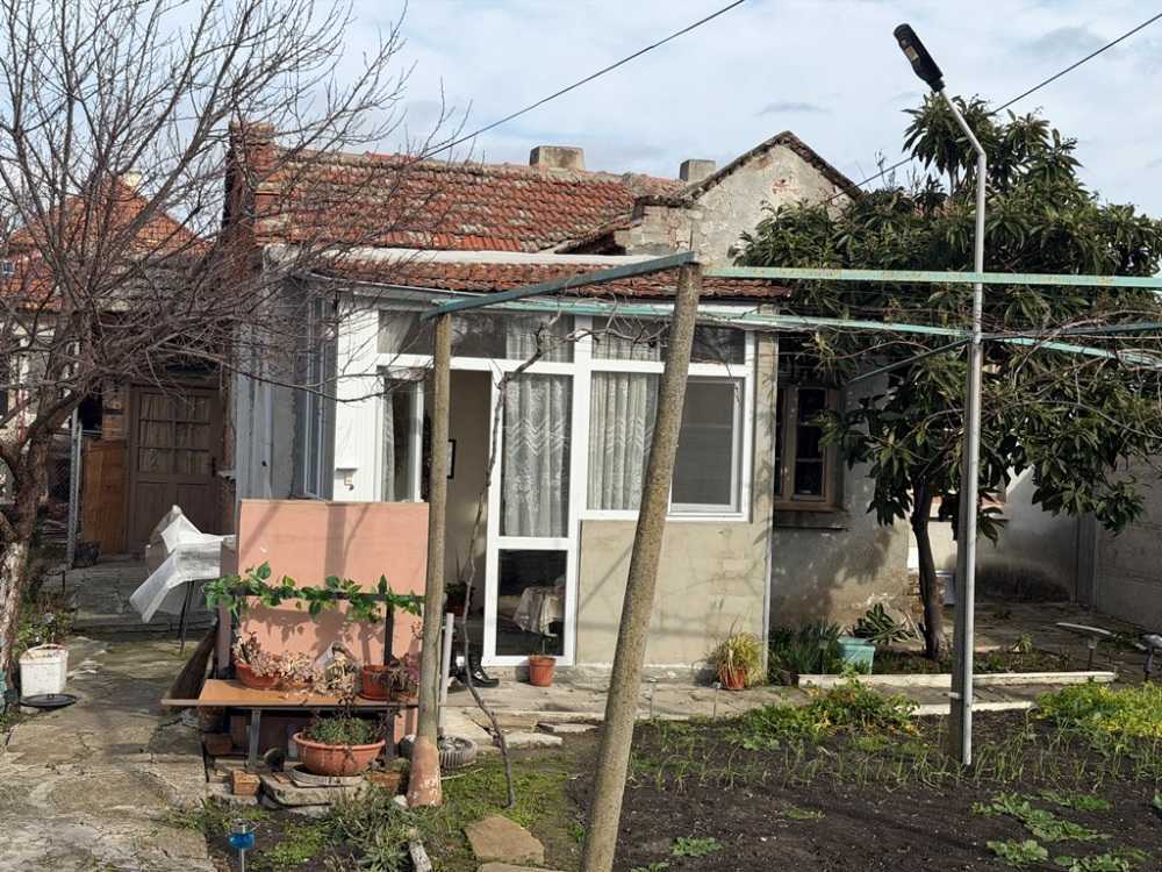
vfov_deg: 30.3
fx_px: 1611
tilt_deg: +0.8
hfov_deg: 39.7
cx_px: 581
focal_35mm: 48
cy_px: 436
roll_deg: -2.8
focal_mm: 6.76
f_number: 1.78
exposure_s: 1/3891
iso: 64
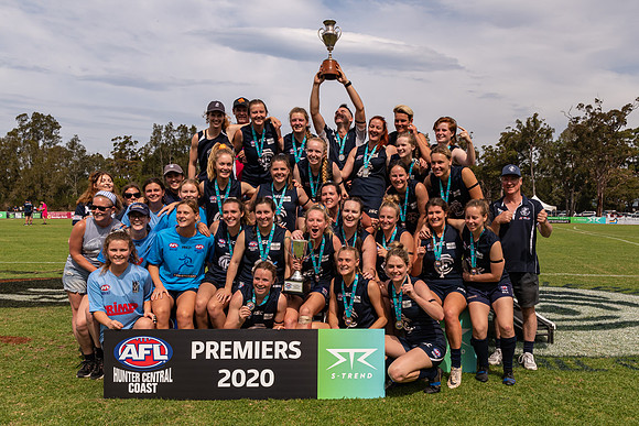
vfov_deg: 37.5
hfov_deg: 53.8
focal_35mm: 35
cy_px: 248
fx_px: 626
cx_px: 373
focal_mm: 20
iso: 200
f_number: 8
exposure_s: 1/800
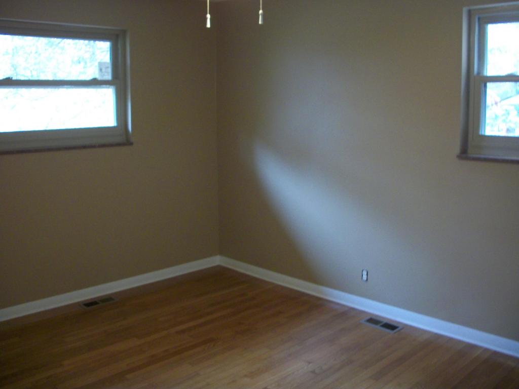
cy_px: 194
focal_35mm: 35
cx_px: 260
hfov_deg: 52.6
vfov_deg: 40.7
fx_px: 525
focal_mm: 6.3
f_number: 3.1
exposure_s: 1/8
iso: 250
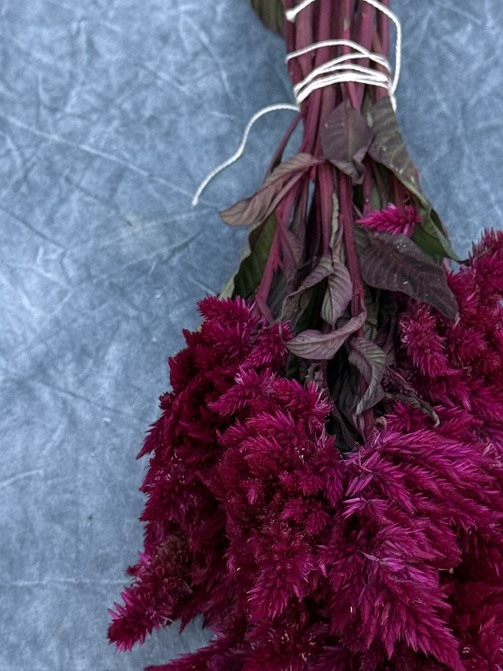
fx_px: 1995
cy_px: 313
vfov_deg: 19.1
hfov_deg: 14.3
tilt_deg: -56.9
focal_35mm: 103
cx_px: 348
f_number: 1.78
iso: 160
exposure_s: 1/60
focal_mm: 6.76
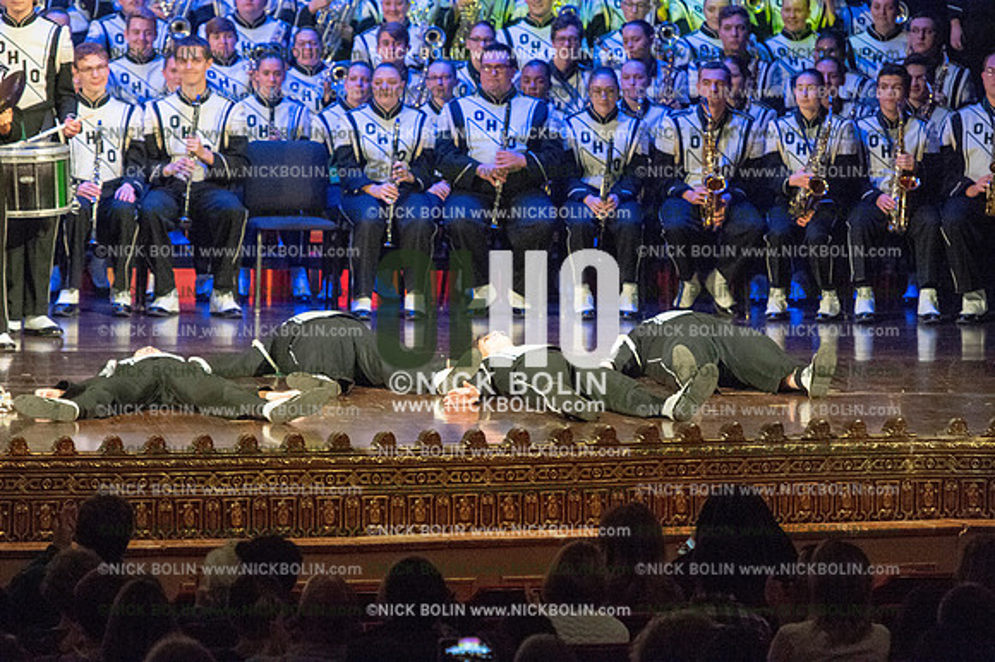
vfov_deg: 5.7
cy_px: 331
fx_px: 6629
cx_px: 498
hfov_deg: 8.6
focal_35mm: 240
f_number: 5.6
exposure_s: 1/320
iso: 8000
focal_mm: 240
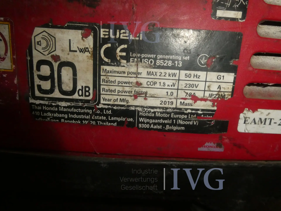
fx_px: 195
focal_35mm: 24
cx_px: 140
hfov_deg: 71.6
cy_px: 106
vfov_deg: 56.8
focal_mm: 4.3
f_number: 3.3
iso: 800
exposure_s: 1/60
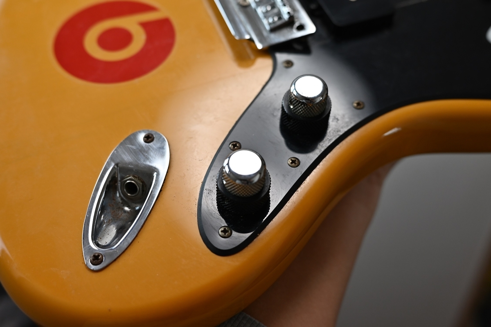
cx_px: 246
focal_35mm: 40
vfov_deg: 33.4
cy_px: 164
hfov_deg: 48.5
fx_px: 546
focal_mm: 40
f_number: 4
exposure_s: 1/320
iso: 400
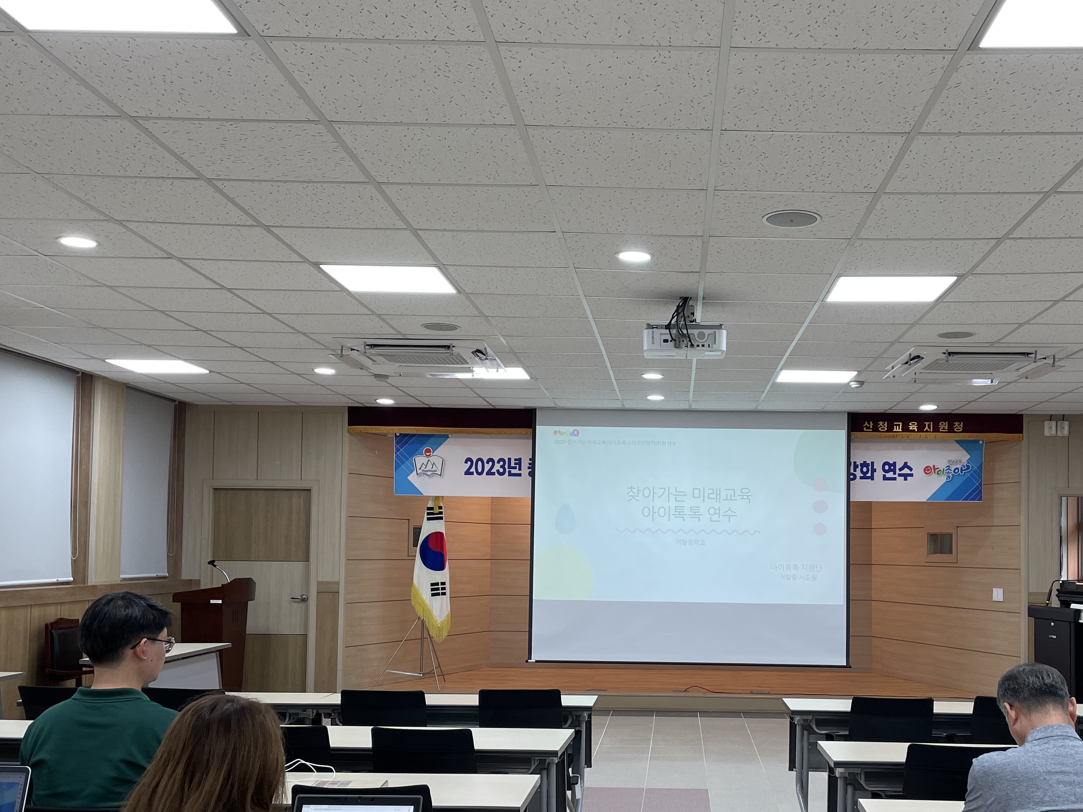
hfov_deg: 48.6
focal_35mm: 38
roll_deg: -0.6
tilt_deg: +1.9
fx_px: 1189
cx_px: 665
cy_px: 518
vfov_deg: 37.4
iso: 80
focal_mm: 4.2
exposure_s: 1/120
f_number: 1.6
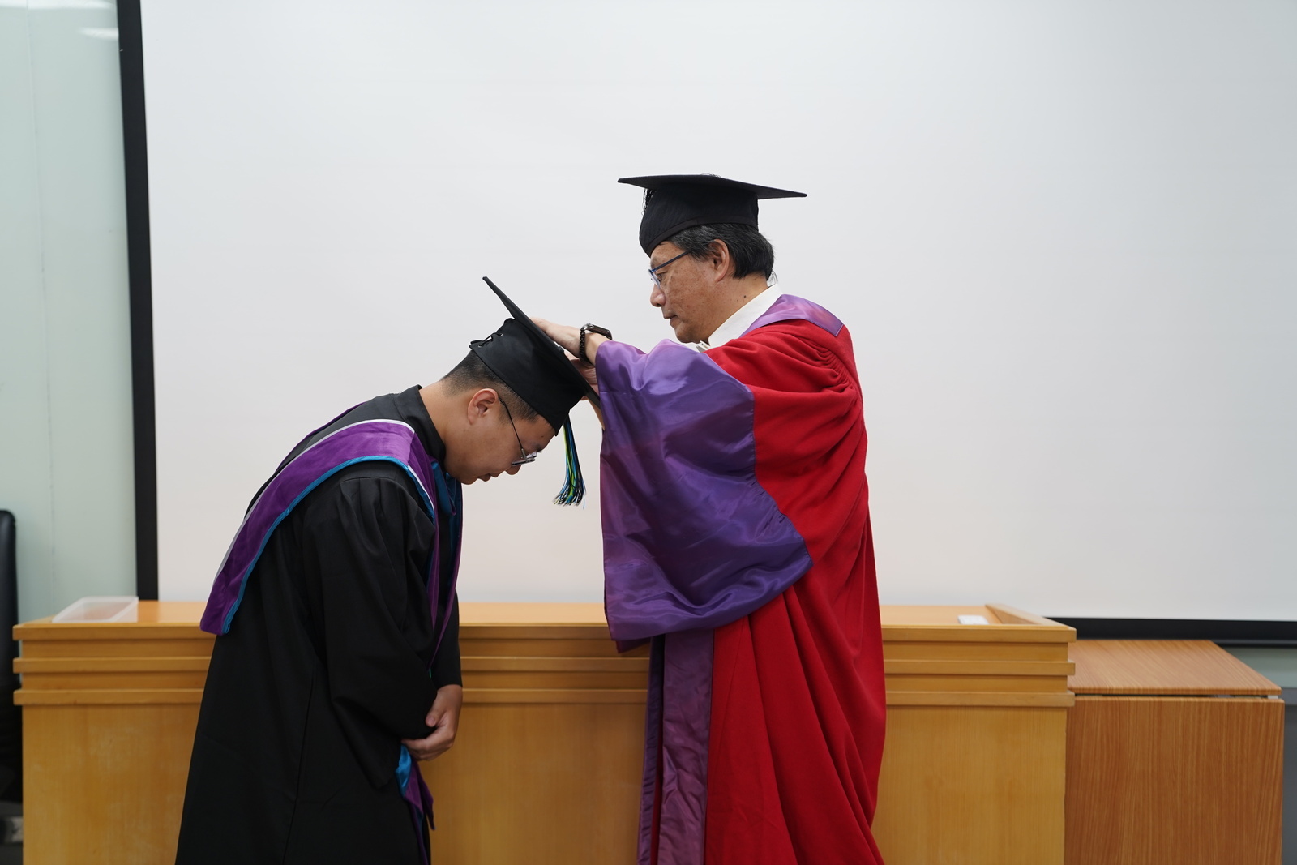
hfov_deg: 38.9
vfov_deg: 26.5
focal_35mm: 51
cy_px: 432
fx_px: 1837
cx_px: 648
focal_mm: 51
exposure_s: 1/60
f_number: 2.8
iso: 200
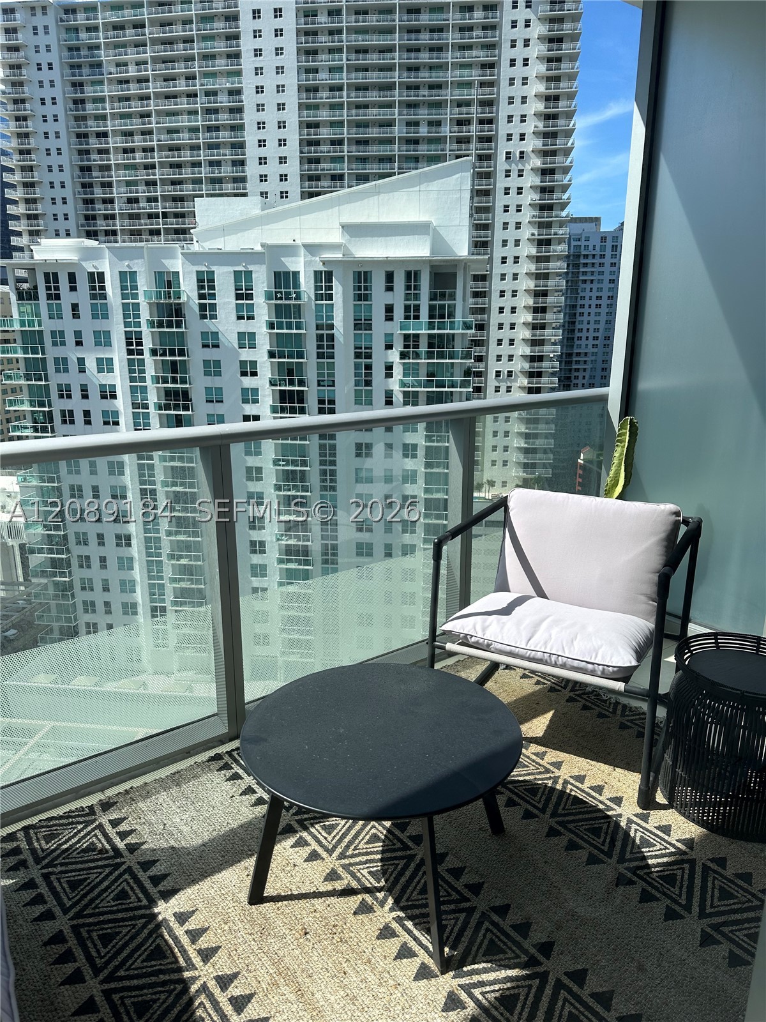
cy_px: 511
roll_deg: -0.7
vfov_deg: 71.6
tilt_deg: -15.2
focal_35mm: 24
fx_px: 708
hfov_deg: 56.8
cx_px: 383
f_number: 1.78
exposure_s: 1/1812
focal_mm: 6.86
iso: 80
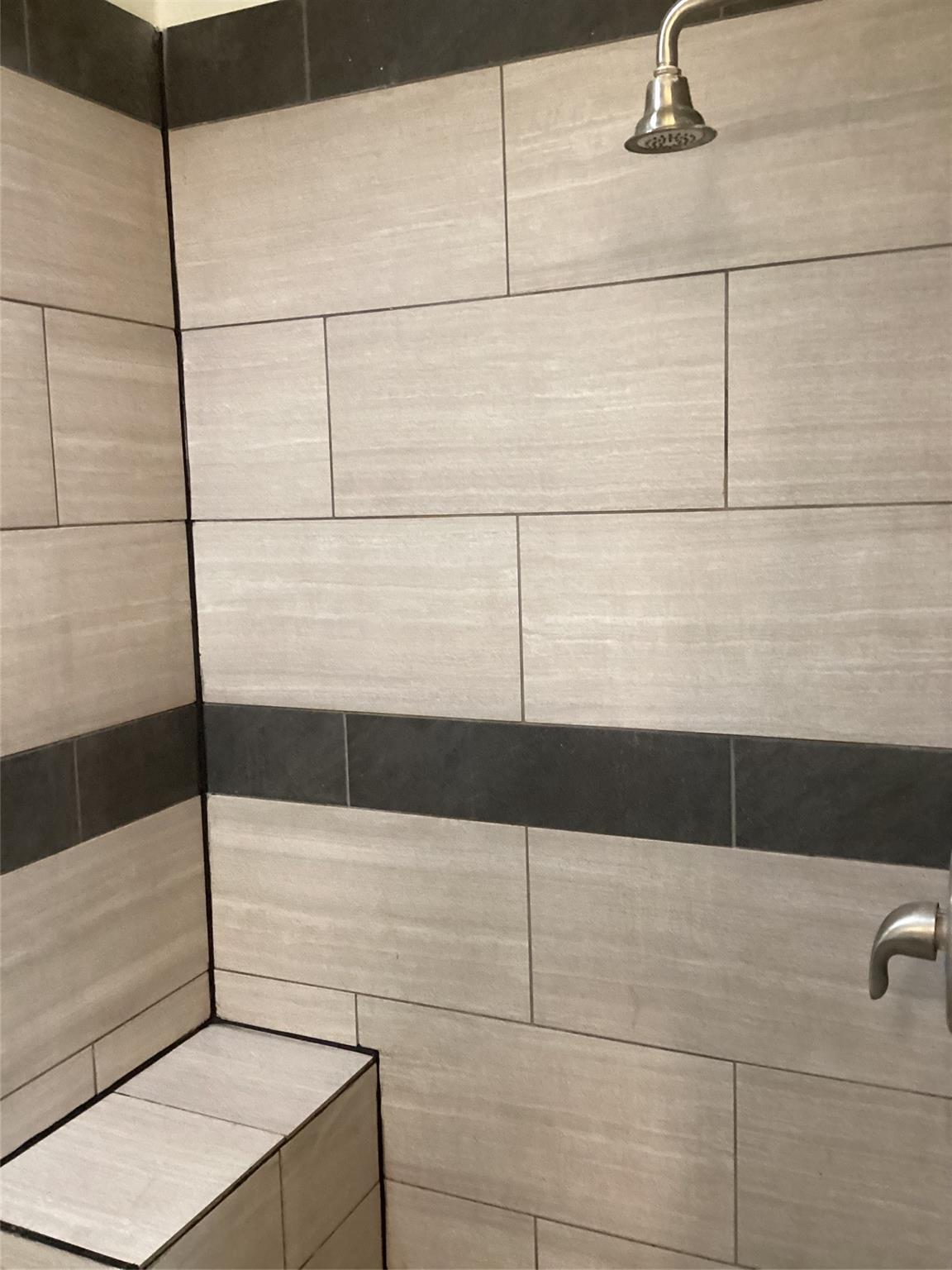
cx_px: 476
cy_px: 635
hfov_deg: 45.4
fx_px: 1137
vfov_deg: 58.4
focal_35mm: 31
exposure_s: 1/60
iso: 320
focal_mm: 3.3
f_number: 2.4
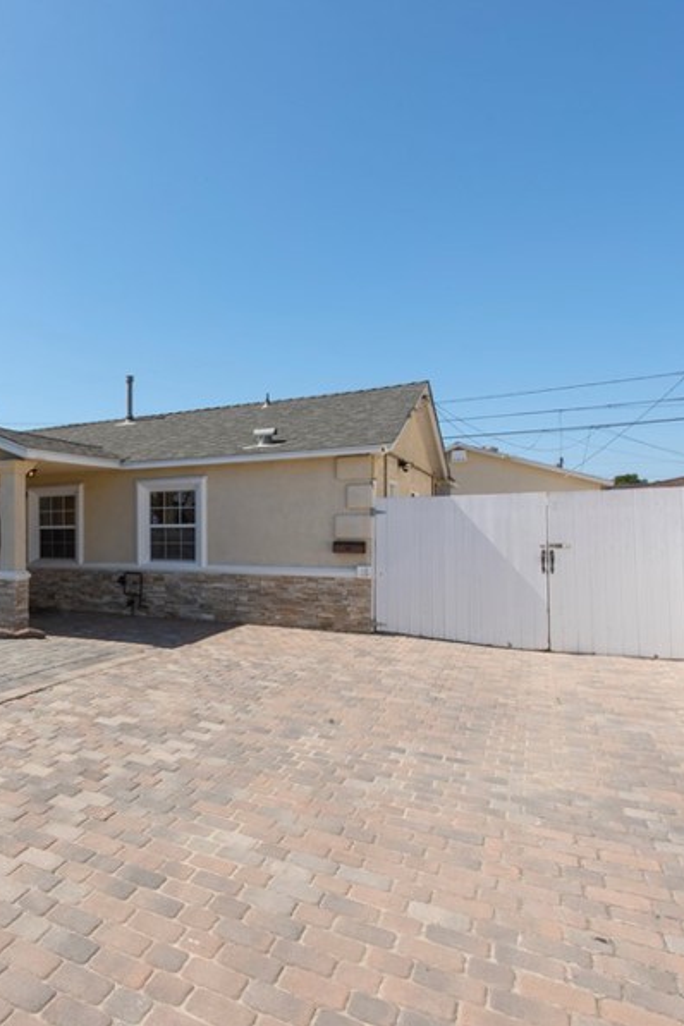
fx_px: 684
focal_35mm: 24
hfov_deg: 45.6
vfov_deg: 73.7
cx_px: 15
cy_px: 542
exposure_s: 1/25
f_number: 22
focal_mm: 14
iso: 100
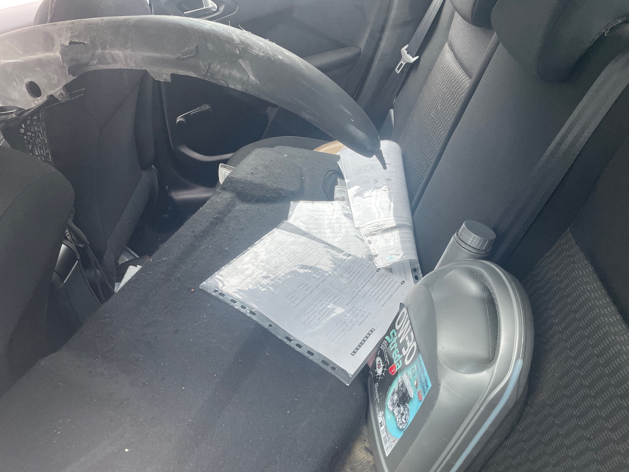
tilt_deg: -40.5
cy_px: 236
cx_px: 314
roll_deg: +5.3
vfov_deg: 53.1
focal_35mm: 26
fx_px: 472
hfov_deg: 67.3
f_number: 1.6
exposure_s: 1/121
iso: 125
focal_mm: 4.2
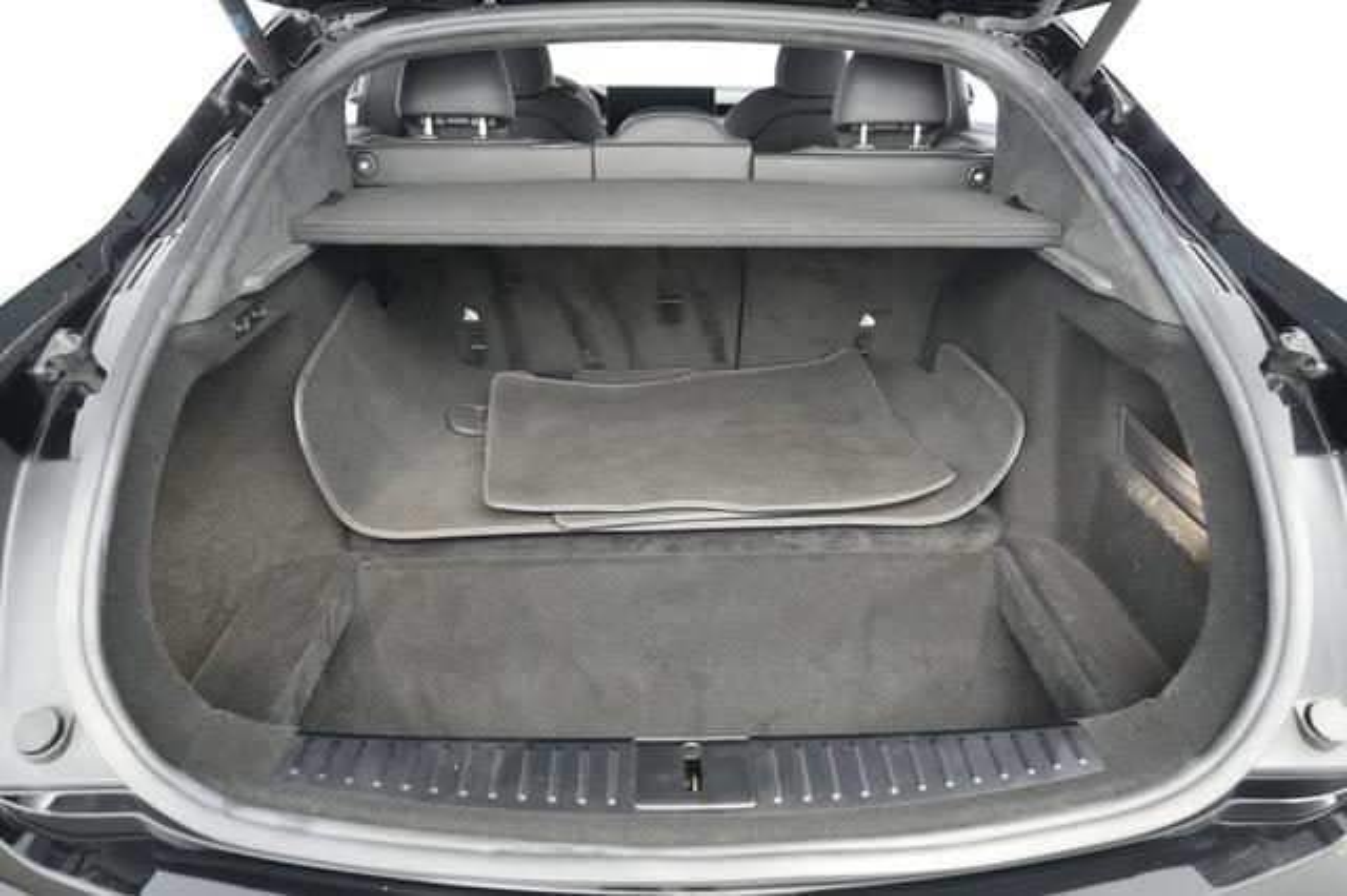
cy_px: 448
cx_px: 674
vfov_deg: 53.1
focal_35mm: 24
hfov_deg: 73.8
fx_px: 897
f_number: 2.8
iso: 8000
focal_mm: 24
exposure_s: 1/60
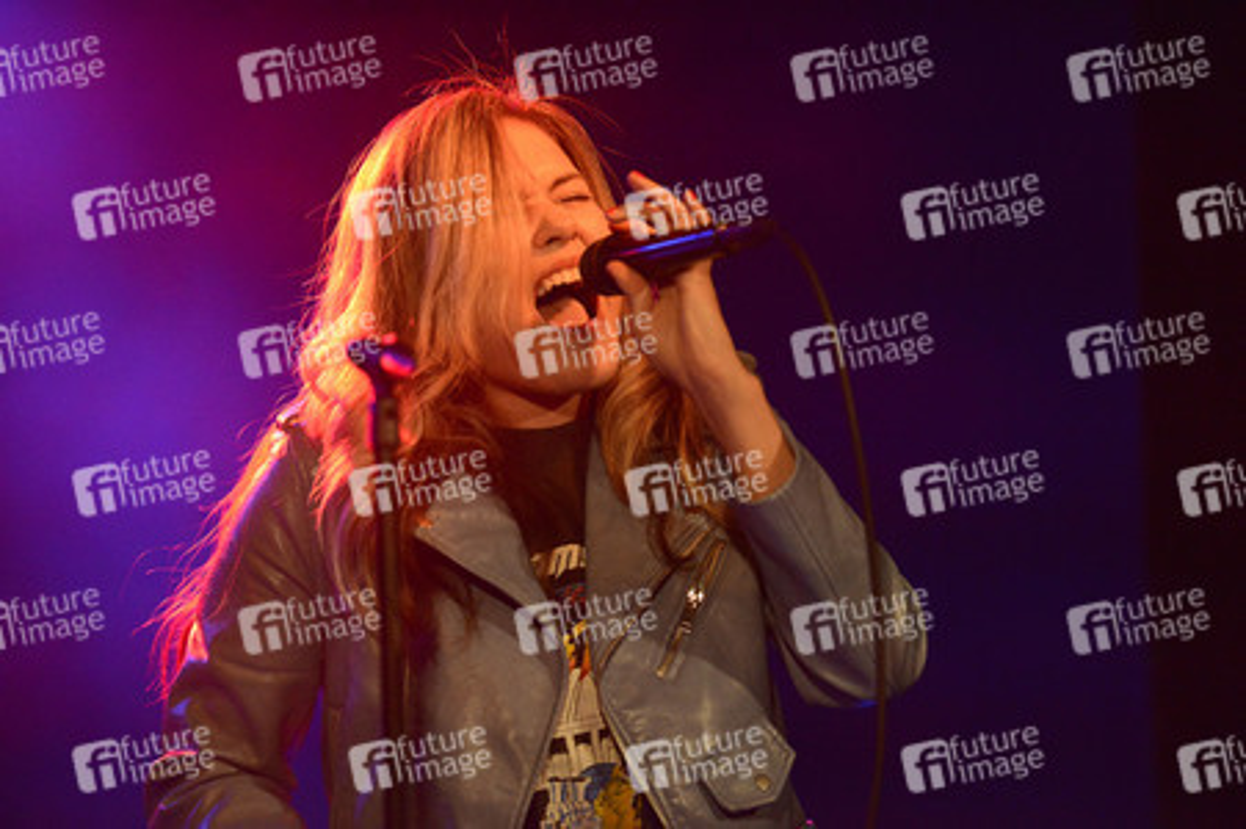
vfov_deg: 8.1
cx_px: 623
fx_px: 5879
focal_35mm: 170
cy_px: 414
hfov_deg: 12.1
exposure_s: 1/250
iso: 8063
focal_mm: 170
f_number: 2.8
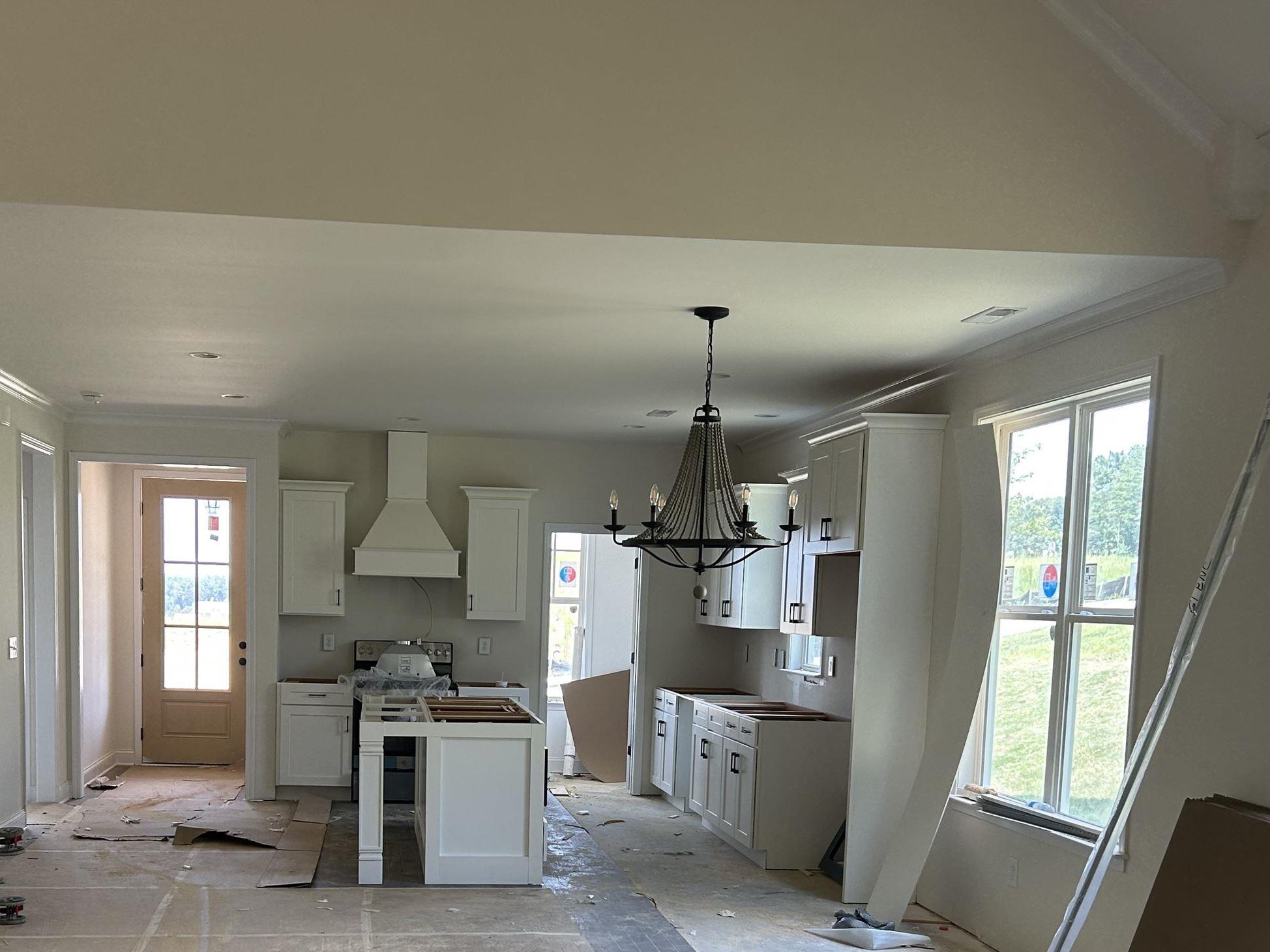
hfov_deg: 45.4
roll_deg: -1.2
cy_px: 749
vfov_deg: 34.2
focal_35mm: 41
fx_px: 1504
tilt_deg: -6.8
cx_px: 480
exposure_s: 1/120
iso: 64
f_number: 1.5
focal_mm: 5.7
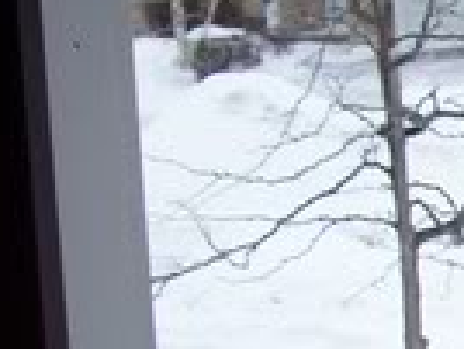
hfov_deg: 7.2
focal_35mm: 250
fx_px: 3357
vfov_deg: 5.8
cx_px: 1257
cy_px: 729
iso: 80
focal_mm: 7
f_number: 2.9
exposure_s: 1/694
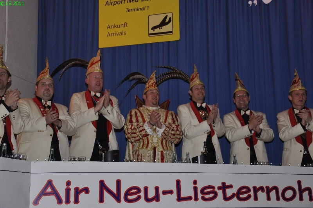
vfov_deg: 23.7
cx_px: 156
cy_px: 104
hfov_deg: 35.1
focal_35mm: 57
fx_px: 495
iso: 400
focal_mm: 38
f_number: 5
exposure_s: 1/60
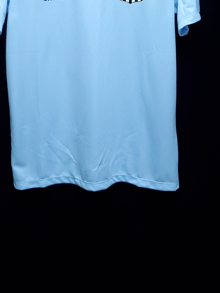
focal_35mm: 58
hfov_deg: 25.2
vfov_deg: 31.7
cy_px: 33
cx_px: 88
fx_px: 491
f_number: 1.5
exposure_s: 1/30
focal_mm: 4.3
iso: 200
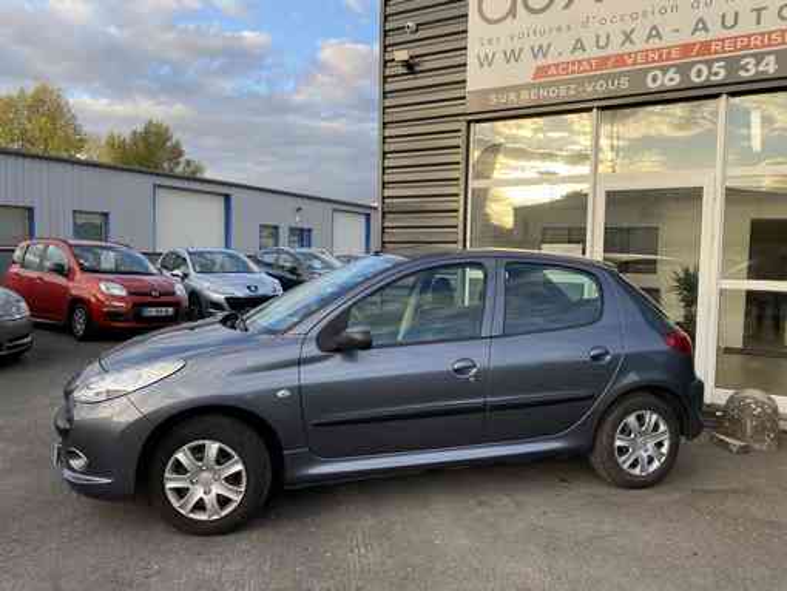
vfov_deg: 53.1
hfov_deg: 67.3
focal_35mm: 26
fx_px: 591
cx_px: 394
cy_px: 296
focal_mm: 4.25
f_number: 1.8
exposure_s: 1/481
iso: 32
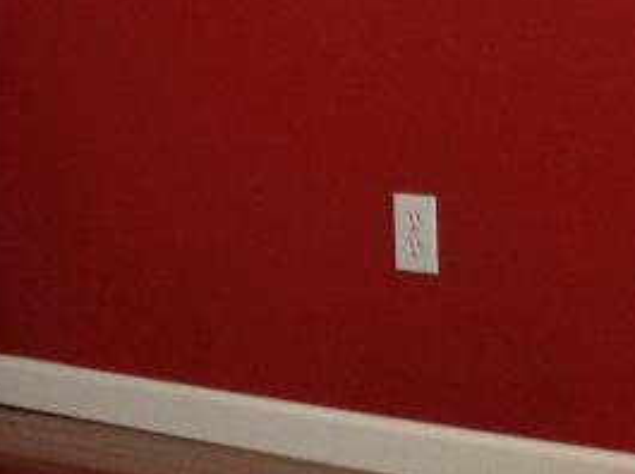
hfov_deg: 13.0
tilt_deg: +2.2
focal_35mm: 136
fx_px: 2491
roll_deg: +0.7
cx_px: -551
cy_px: -96
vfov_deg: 10.7
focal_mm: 4.28
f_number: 2.4
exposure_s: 1/15
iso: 100
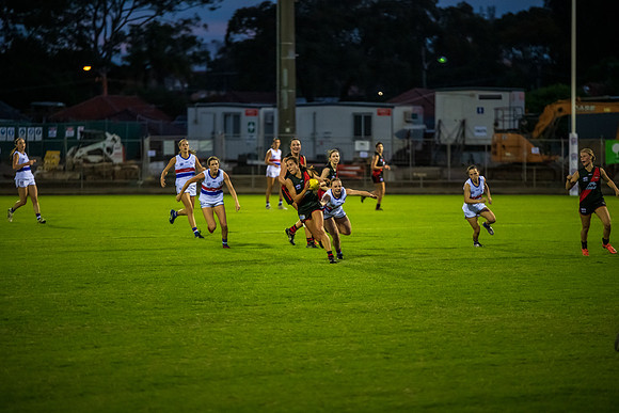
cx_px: 314
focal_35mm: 205
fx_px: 3532
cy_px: 206
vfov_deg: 6.7
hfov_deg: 10.0
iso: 3200
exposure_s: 1/640
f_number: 2.8
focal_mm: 200
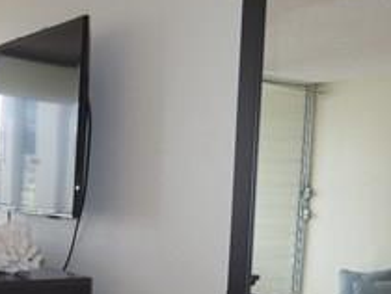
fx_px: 792
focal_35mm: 70
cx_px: 125
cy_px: 246
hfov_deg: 27.5
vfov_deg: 20.7
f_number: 3.2
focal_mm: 5
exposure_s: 1/60
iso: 100
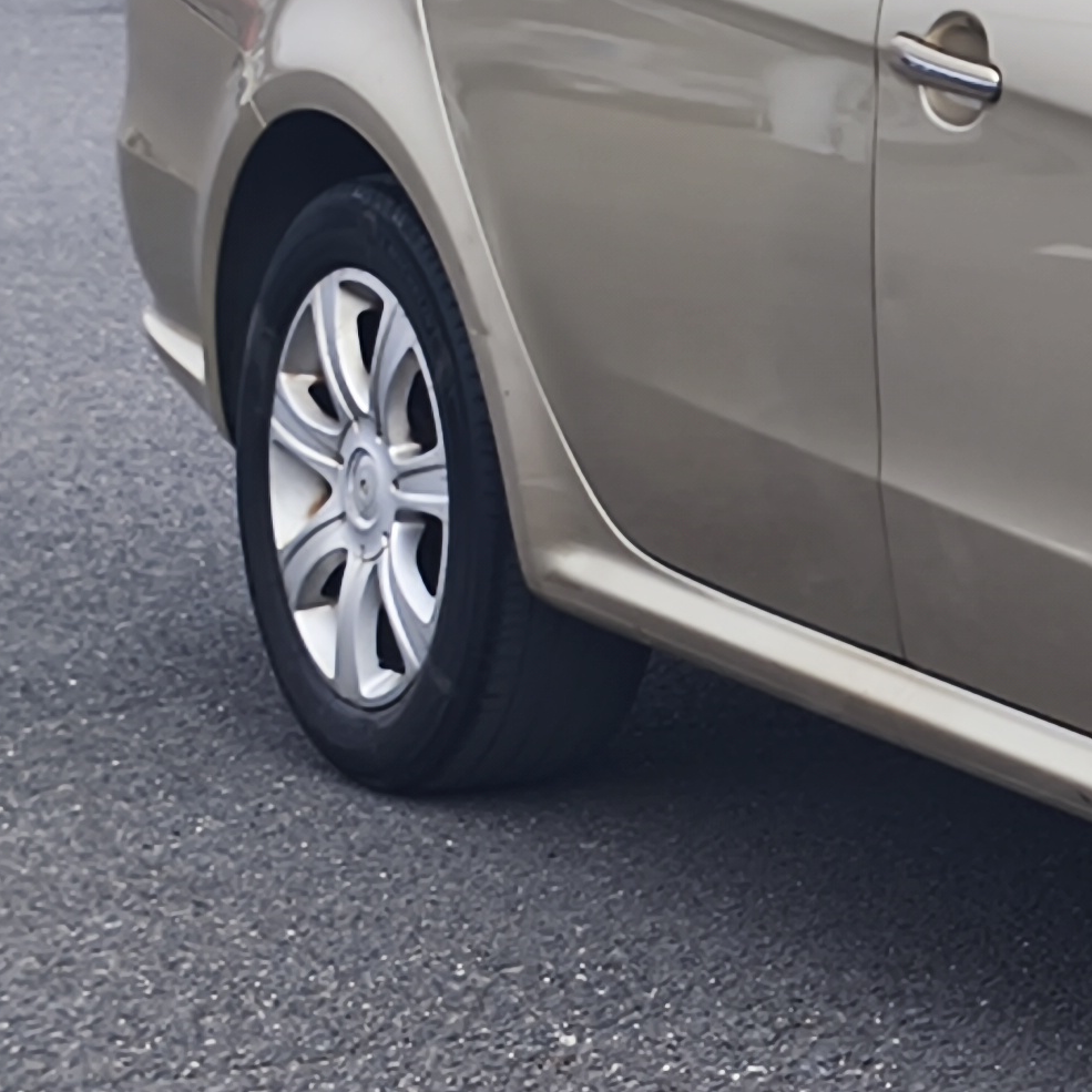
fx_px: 5639
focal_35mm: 158
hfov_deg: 10.3
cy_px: 411
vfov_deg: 11.1
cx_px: 2125
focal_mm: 5.84
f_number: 1.6
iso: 80
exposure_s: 1/1322
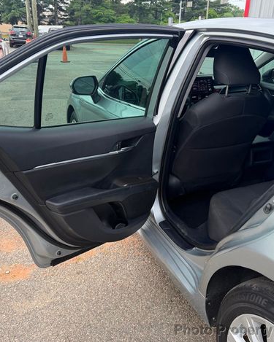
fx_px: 324
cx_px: 140
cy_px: 171
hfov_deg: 45.8
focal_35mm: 32
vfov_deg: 55.7
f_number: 1.78
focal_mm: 6.76
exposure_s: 1/467
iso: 100
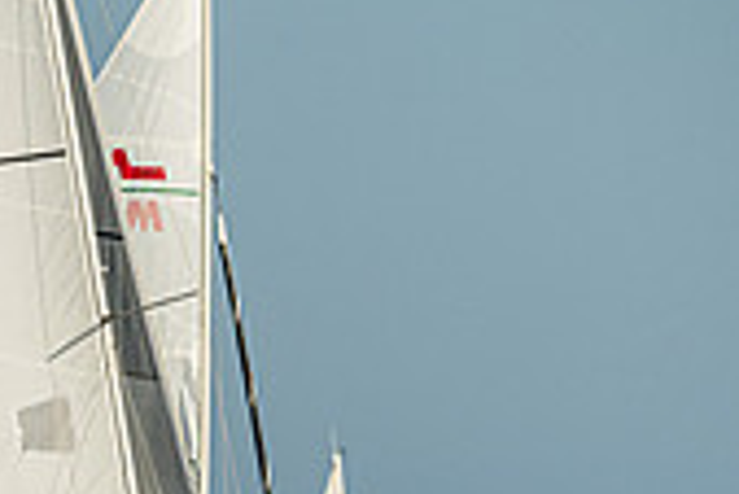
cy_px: 742
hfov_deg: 2.1
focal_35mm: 974
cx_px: -195
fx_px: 20011
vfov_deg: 1.4
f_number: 5.6
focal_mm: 230
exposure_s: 1/5000
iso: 400
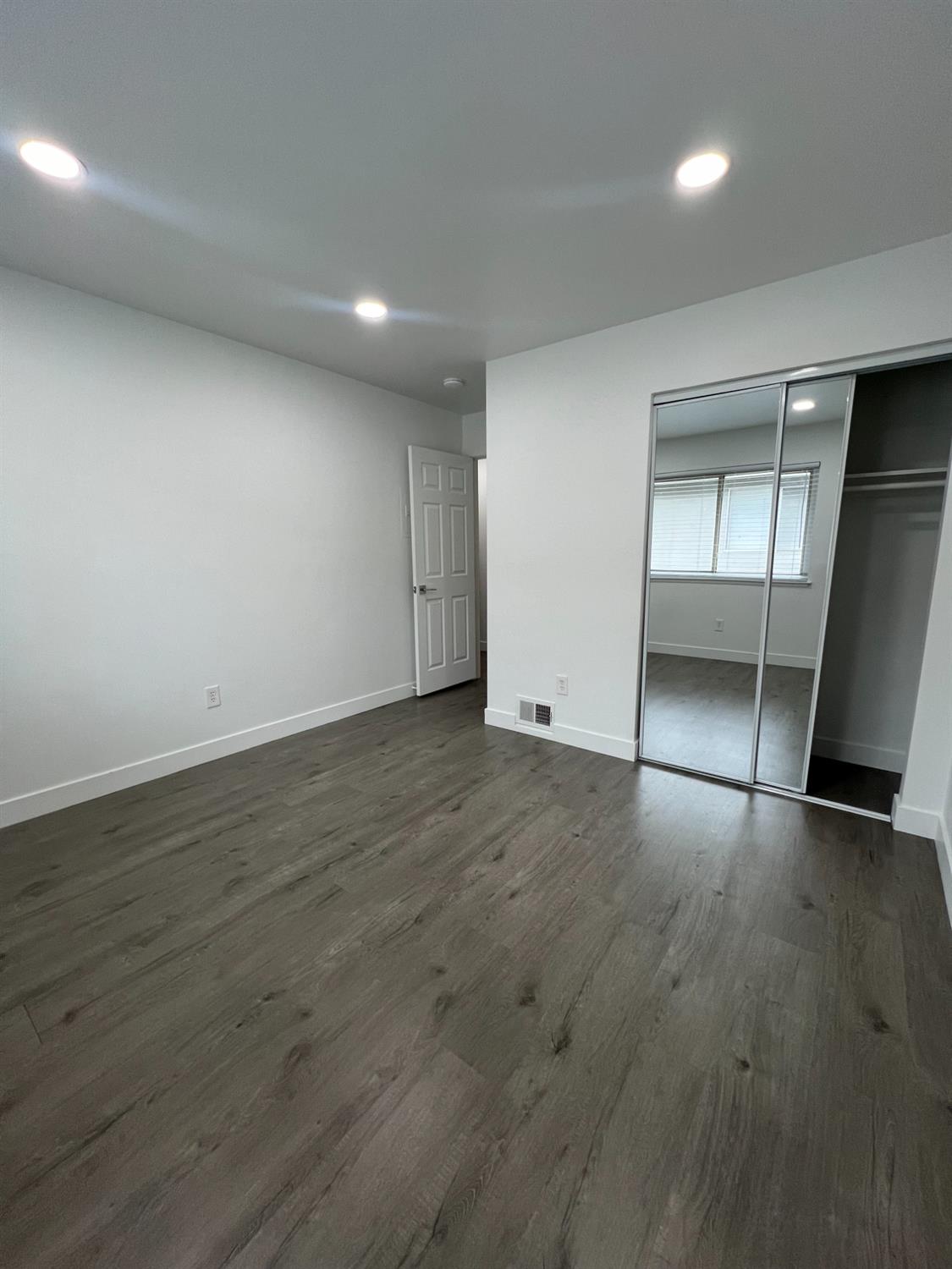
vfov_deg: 106.2
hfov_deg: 89.9
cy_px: 634
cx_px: 476
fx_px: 477
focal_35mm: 13
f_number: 1.8
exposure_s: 1/120
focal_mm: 1.57
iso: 125
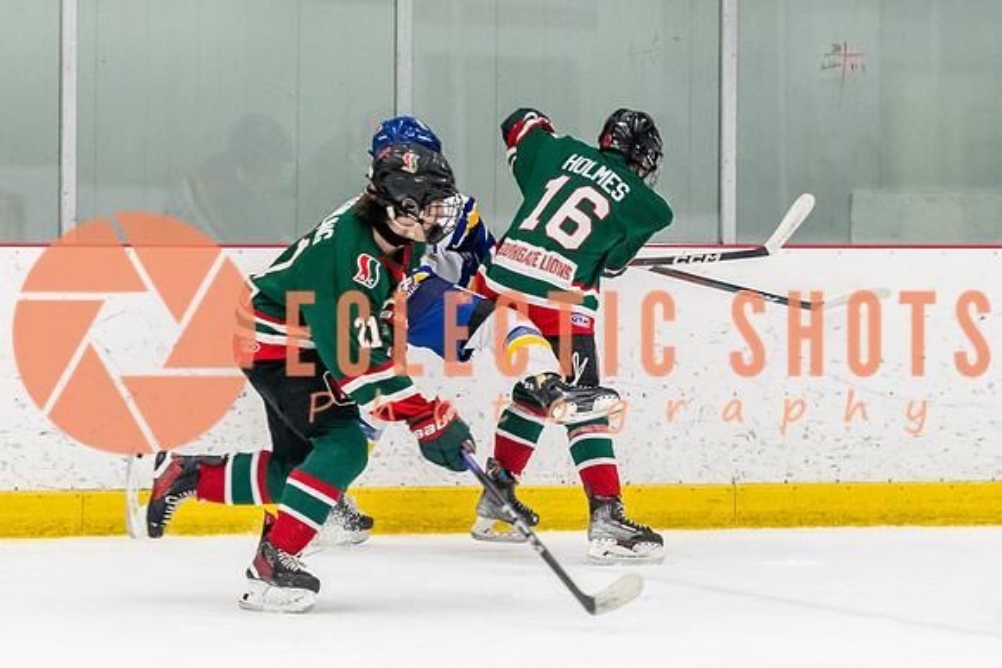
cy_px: 437
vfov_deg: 4.9
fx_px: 7889
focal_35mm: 283
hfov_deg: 7.3
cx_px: 616
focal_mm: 130
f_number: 2.8
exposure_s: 1/800
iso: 3200
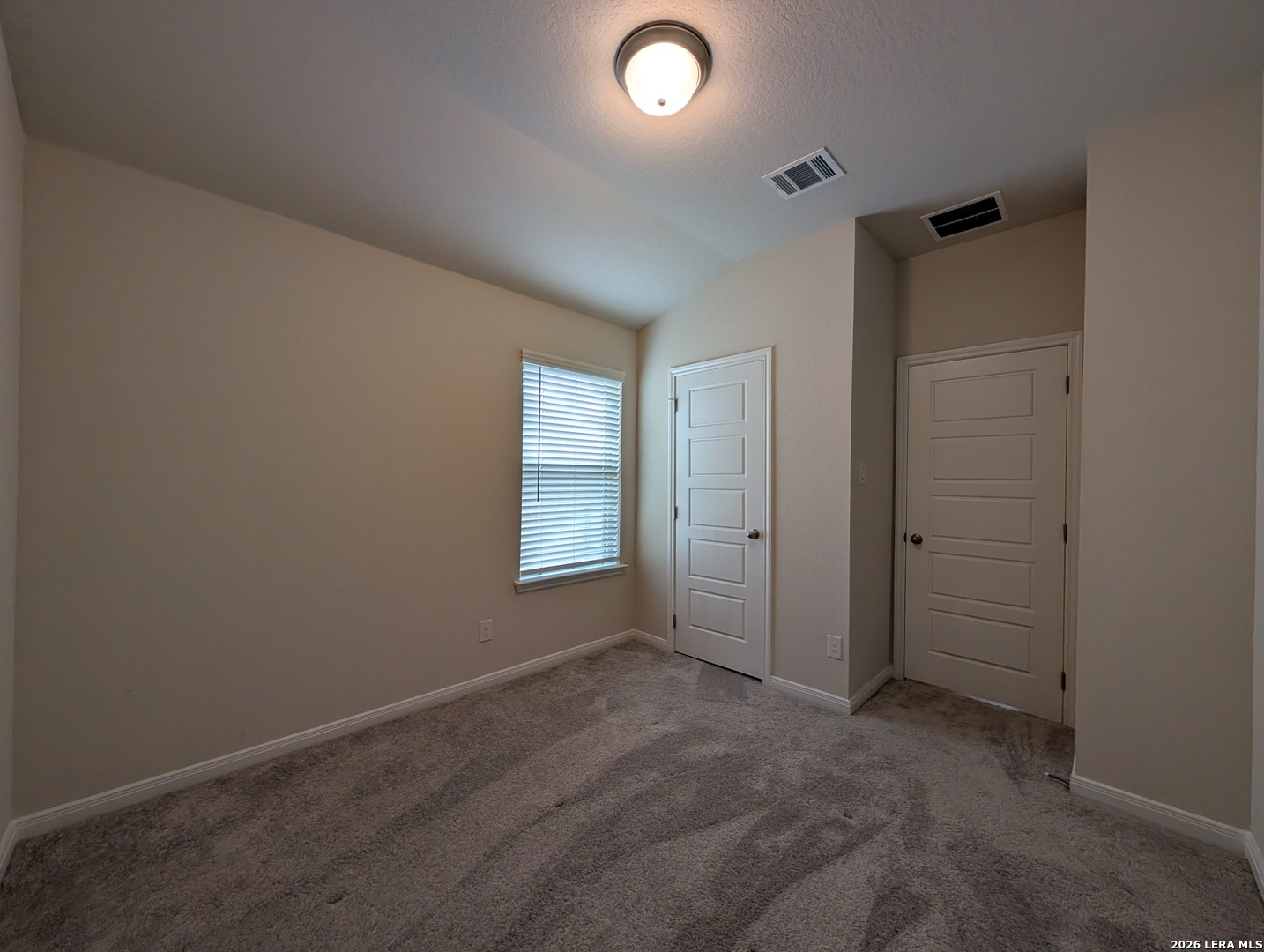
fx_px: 439
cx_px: 632
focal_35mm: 12
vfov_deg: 94.7
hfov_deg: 110.5
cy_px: 476
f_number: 1.7
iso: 95
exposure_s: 1/206
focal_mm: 2.02
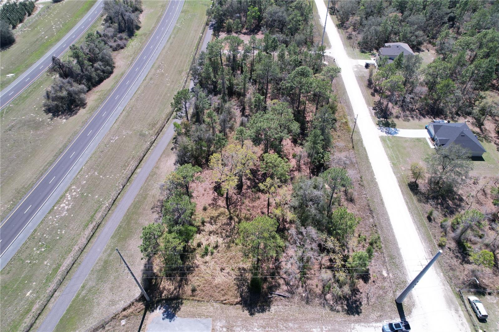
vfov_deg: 57.2
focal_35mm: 22
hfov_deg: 78.6
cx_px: 250
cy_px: 166
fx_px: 305
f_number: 2.8
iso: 200
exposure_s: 1/80
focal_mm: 8.38
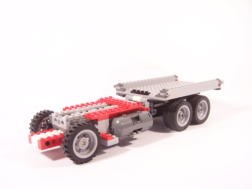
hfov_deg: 49.0
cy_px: 94
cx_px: 126
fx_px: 277
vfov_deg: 37.7
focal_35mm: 38
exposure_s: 1/20
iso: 200
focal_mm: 6.3
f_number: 3.6
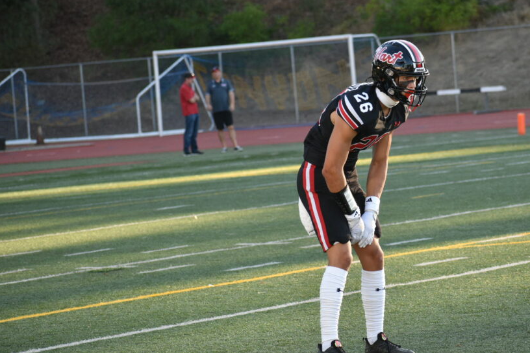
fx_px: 2826
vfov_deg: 7.2
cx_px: 330
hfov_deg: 10.7
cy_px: 173
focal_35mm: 192
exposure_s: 1/640
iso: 800
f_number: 4.8
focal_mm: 102
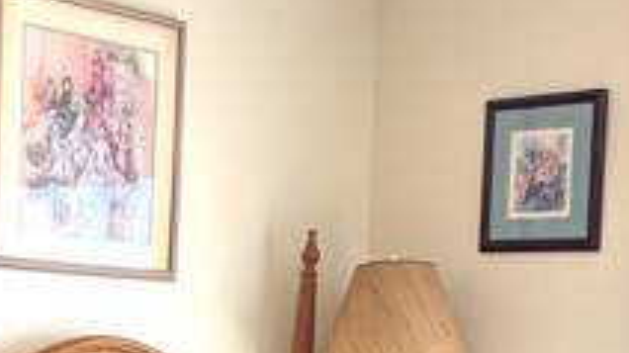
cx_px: 193
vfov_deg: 13.1
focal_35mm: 89
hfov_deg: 23.8
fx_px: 1484
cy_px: 460
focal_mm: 4.38
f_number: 1.73
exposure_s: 1/120
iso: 76
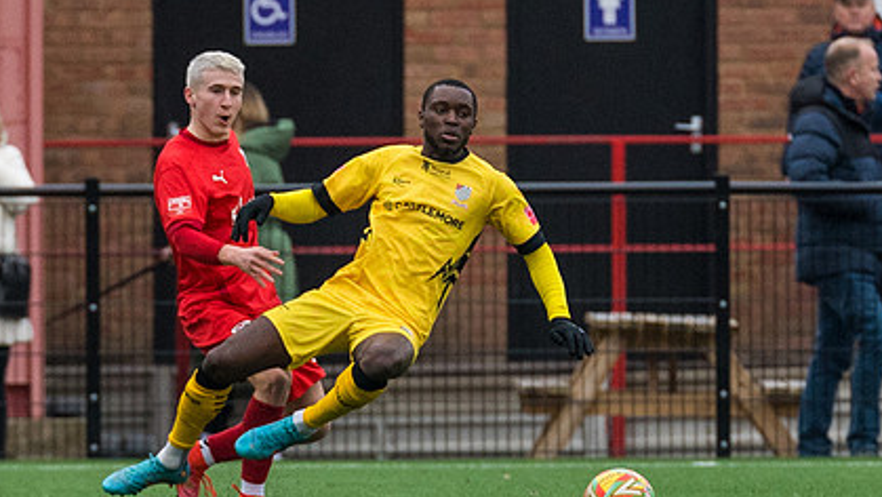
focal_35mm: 1149
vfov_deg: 1.1
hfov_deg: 1.9
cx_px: 413
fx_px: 26880
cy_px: 301
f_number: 4
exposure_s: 1/1250
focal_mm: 300
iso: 1600
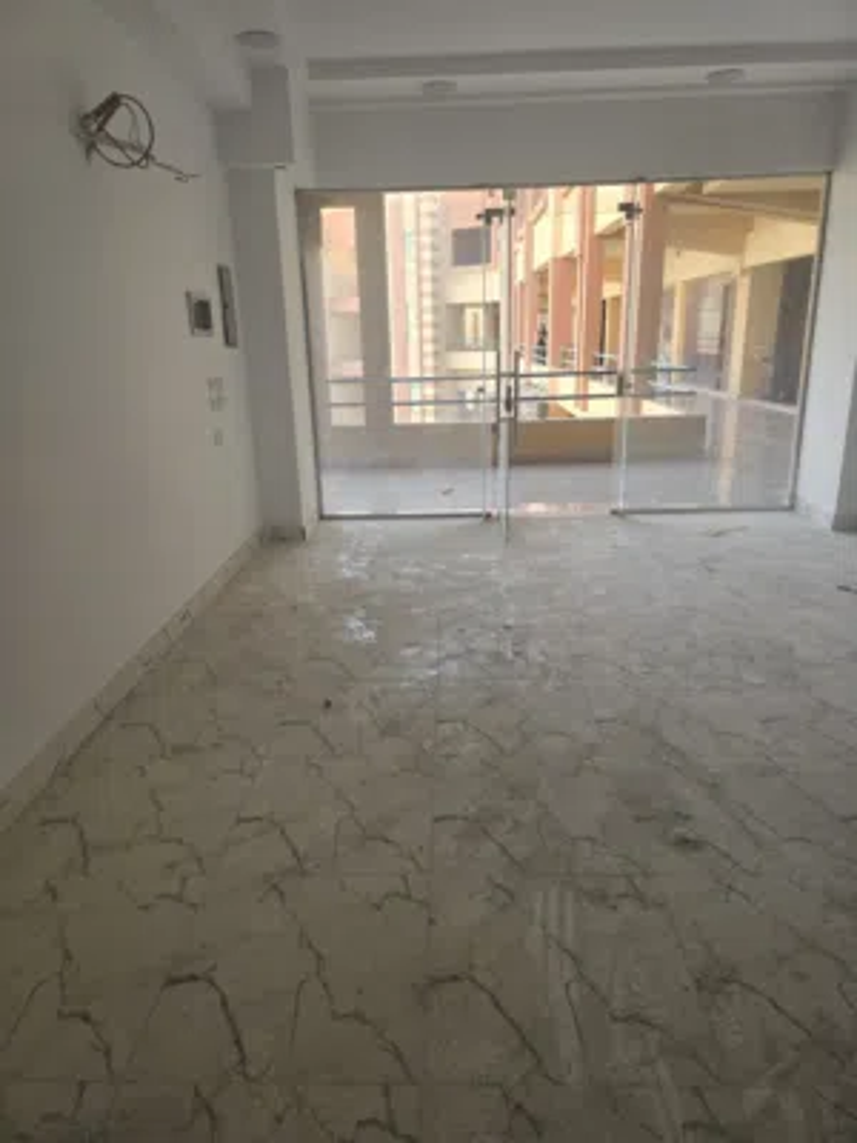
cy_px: 572
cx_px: 428
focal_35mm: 23
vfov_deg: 73.9
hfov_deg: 58.9
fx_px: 759
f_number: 1.7
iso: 64
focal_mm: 6.3
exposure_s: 1/180
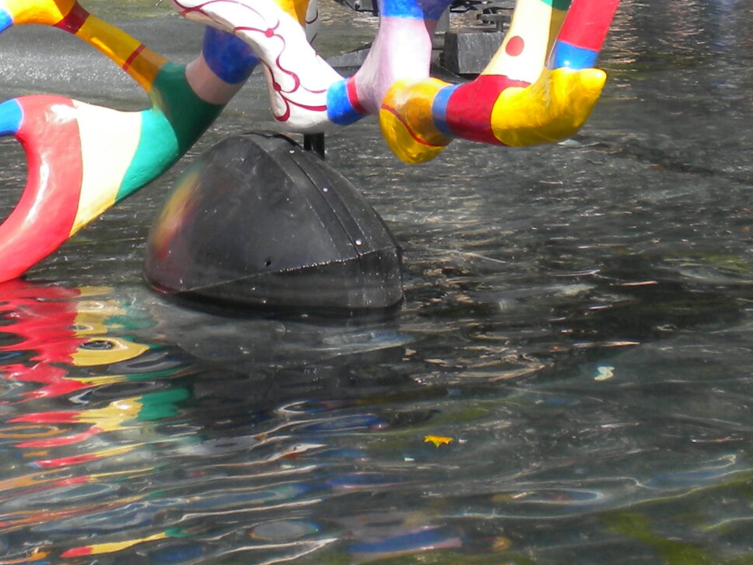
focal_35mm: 92
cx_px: 336
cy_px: -135
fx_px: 2001
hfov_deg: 21.3
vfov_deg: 15.4
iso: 80
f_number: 4.6
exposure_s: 1/410
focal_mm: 6.3
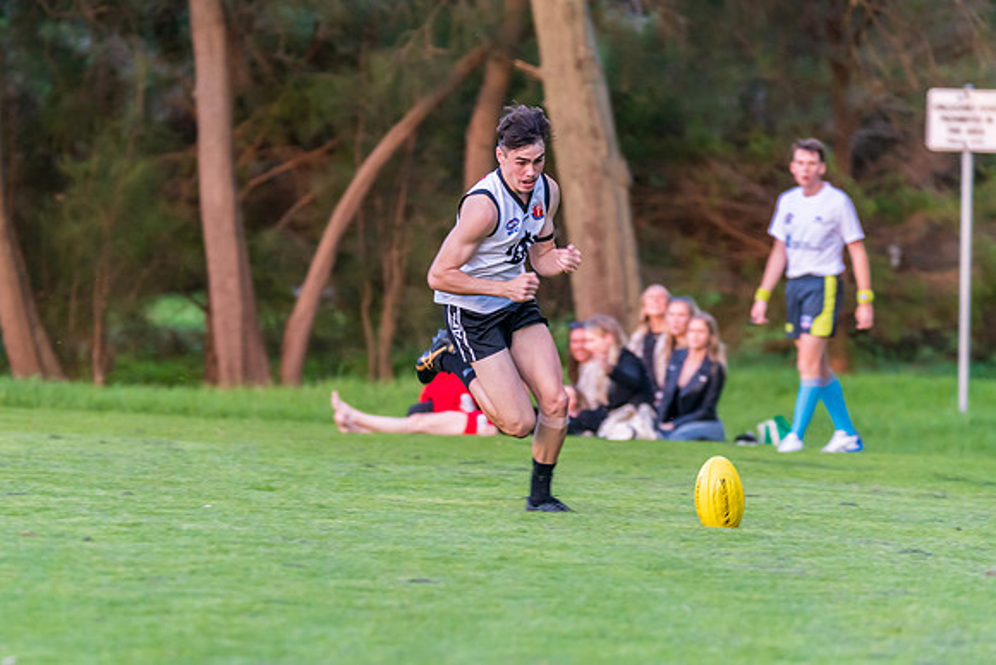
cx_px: 385
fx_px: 10966
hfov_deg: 5.2
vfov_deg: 3.5
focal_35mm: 396
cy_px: 347
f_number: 5.6
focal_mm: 320
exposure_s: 1/320
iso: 1600
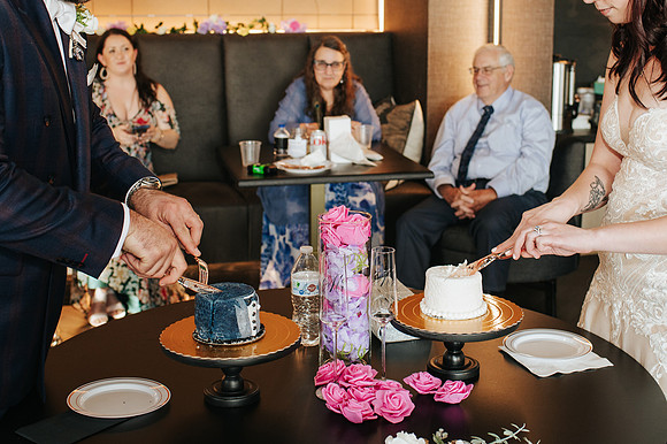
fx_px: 953
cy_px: 125
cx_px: 350
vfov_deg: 26.0
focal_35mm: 51
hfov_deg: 38.6
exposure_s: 1/160
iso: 1000
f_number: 3.5
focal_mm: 35
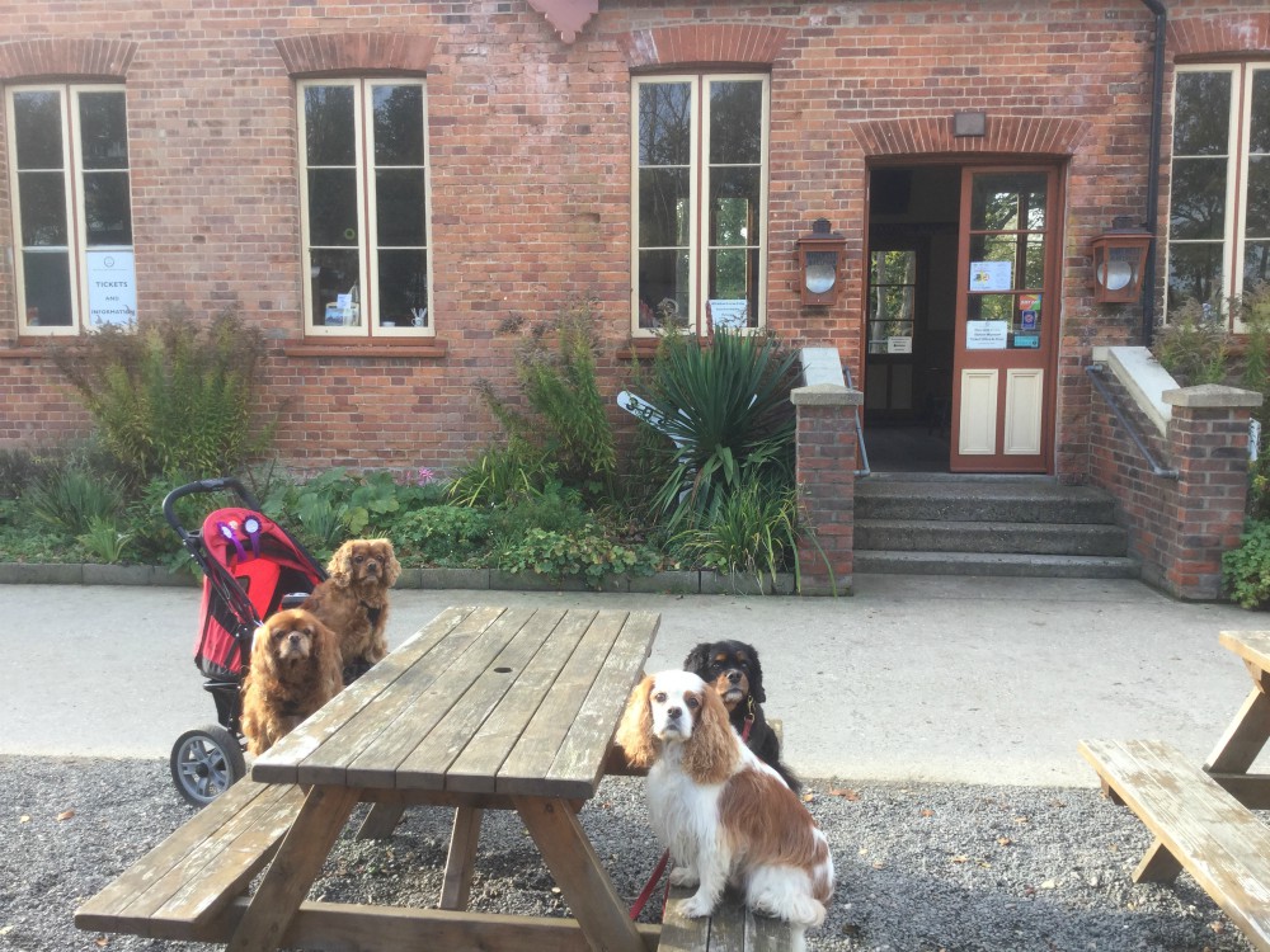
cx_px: 635
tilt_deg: -8.7
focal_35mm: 31
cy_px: 476
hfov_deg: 58.4
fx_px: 1137
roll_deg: -2.0
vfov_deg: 45.4
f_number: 2.4
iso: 25
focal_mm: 3.3
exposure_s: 1/124
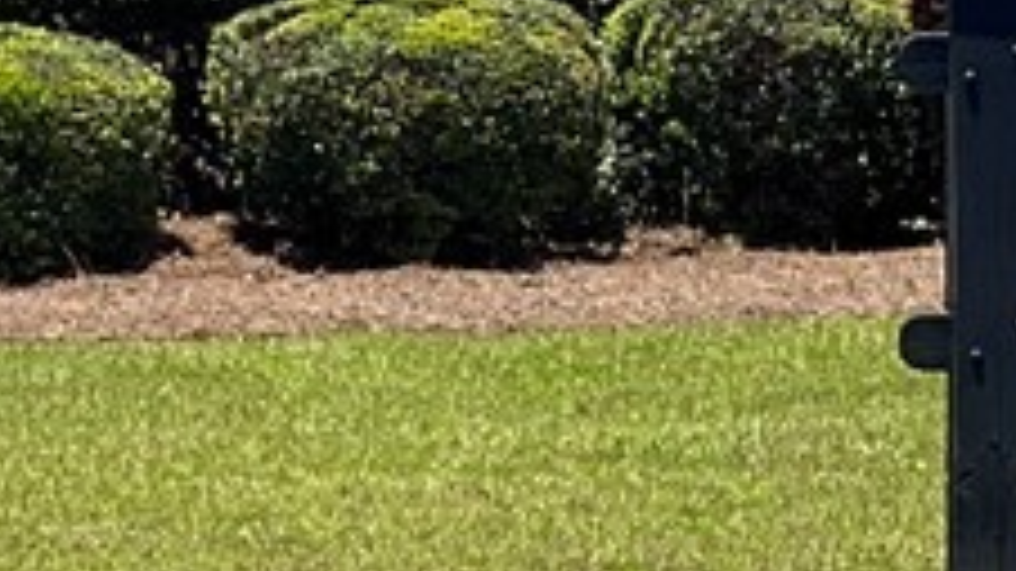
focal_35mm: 380
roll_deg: +0.8
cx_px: 1560
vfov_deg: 3.1
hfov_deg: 5.6
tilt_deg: +6.1
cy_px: -1048
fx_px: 10235
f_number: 2.8
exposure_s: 1/774
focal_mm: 9
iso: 32
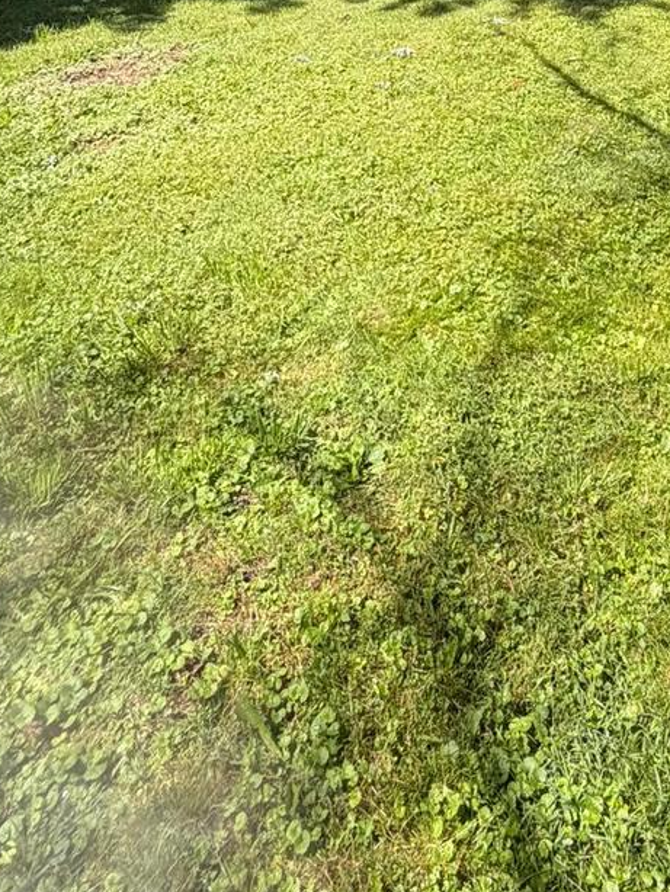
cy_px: -54
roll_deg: +2.4
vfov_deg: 42.9
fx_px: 903
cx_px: 560
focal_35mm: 35
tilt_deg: -7.9
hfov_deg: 38.8
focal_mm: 2.22
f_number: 2.2
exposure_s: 1/502
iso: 50
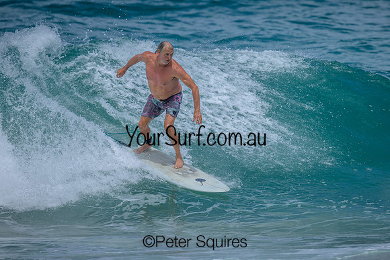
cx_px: 238
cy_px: 122
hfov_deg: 1.9
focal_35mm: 1095
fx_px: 11869
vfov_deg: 1.3
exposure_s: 1/2000
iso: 220
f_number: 6.3
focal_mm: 800
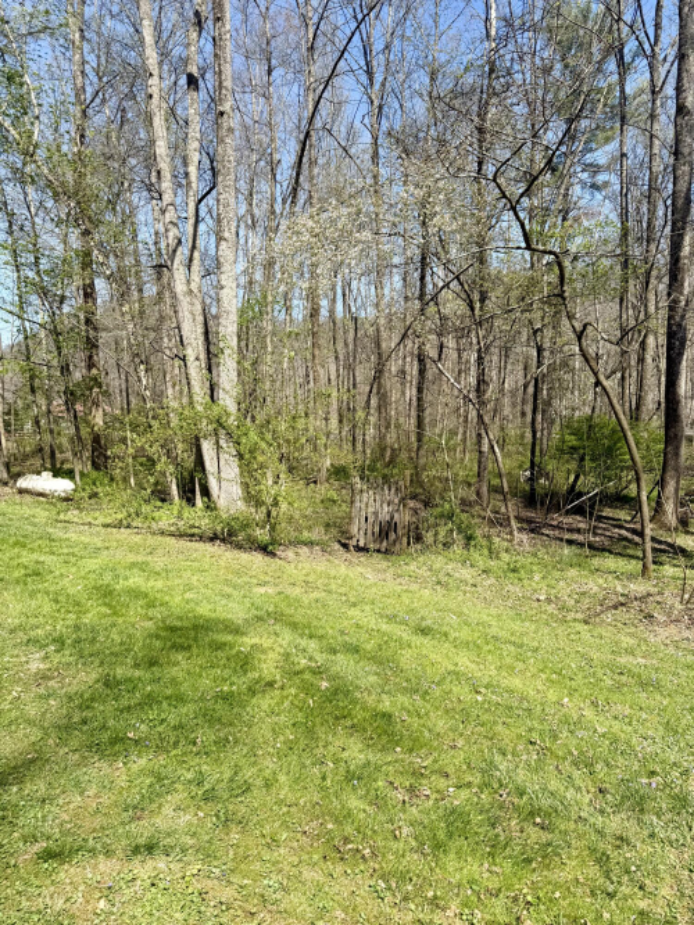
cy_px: 462
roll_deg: +1.7
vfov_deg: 71.6
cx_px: 347
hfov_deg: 56.8
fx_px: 642
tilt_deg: -4.8
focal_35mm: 24
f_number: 1.78
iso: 80
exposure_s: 1/2611
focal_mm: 6.76
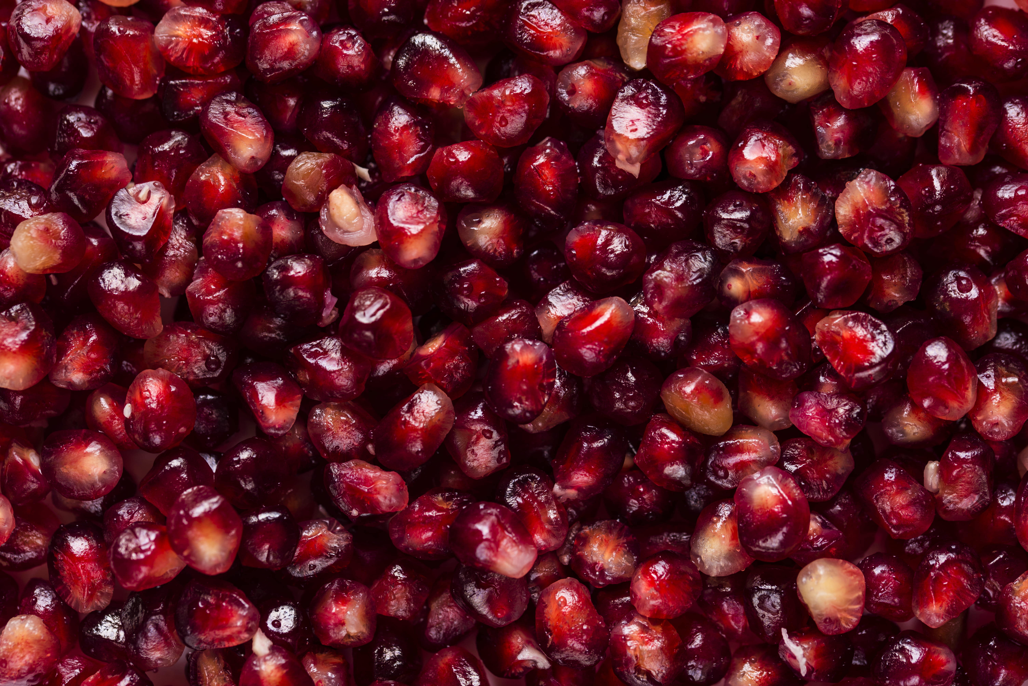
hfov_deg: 19.4
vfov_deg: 13.1
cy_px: 343
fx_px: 2999
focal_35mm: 105
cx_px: 514
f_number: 8
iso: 100
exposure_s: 1/15
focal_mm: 105
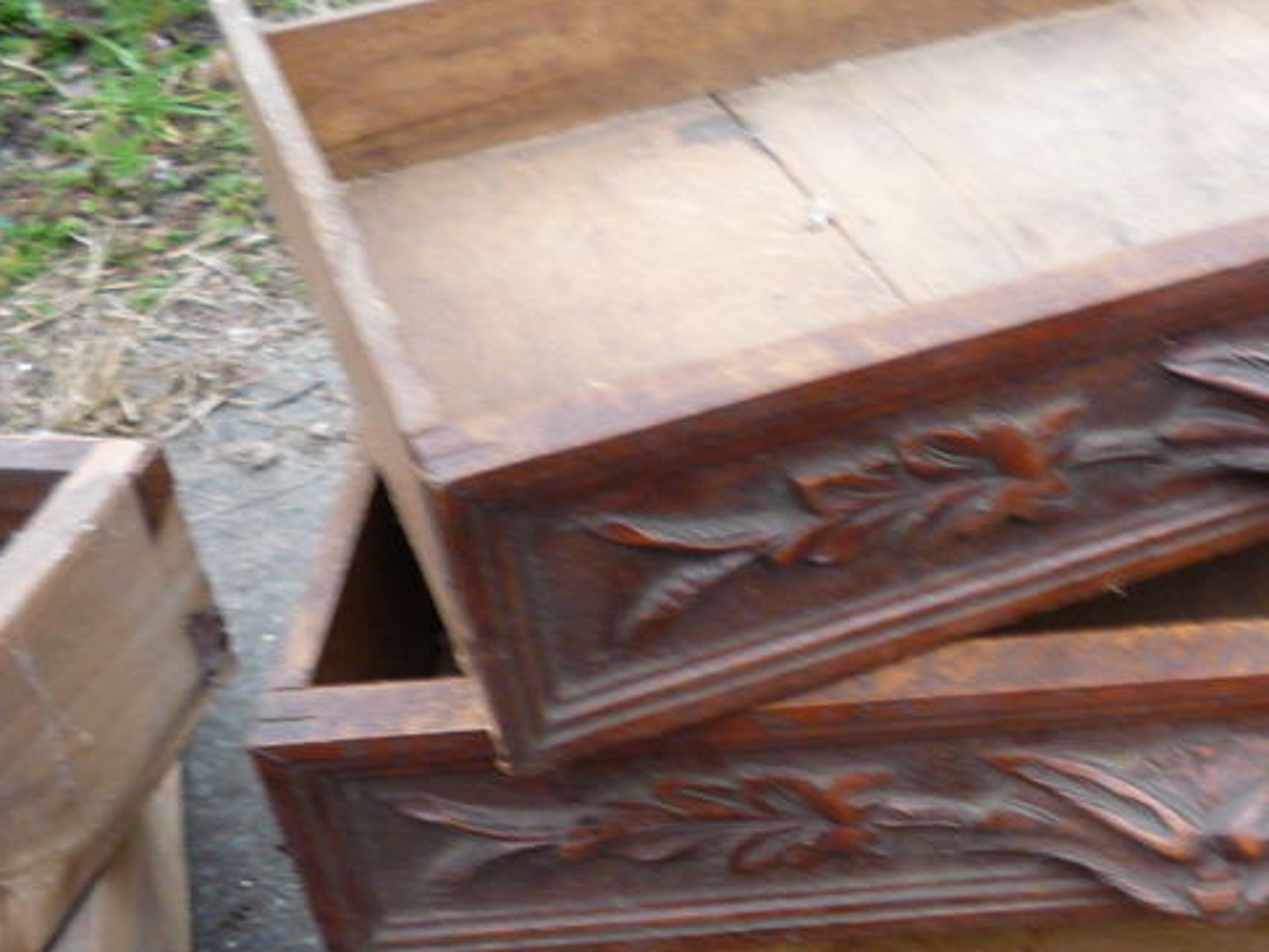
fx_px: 2273
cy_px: 800
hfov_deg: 29.4
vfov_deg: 23.2
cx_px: 1238
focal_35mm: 62
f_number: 3.3
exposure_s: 1/30
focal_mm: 5.2
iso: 160
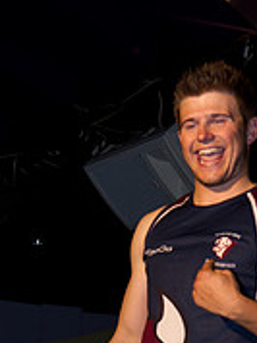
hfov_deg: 12.4
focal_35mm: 119
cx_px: 165
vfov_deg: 15.9
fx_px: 1181
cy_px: 414
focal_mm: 32.5
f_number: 2.8
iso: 250
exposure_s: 1/160
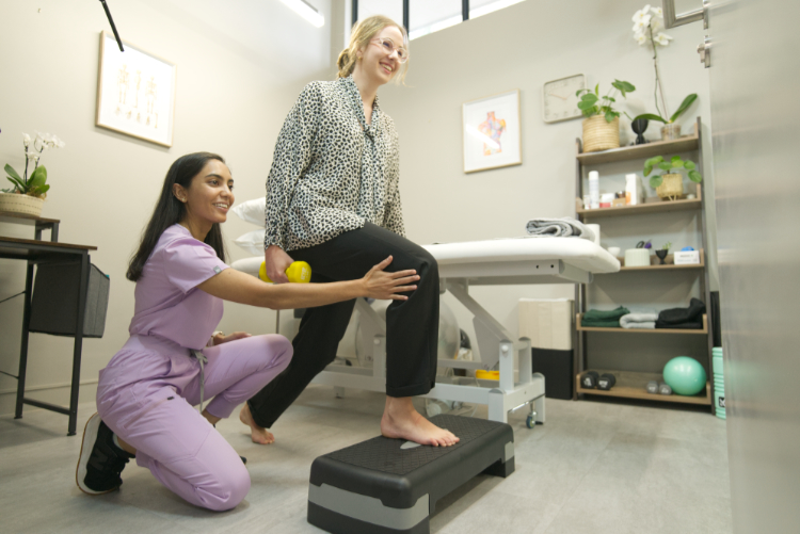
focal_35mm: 21
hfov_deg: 81.2
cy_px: 267
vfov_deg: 59.6
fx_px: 467
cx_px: 400
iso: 2000
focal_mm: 21
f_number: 3.2
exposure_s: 1/200
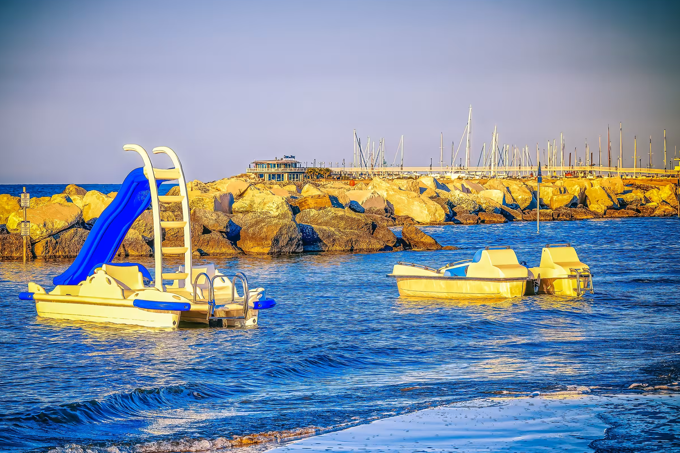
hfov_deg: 15.6
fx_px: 2474
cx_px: 311
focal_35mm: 131
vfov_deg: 10.5
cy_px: 248
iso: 320
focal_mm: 70
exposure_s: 1/400
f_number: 5.6
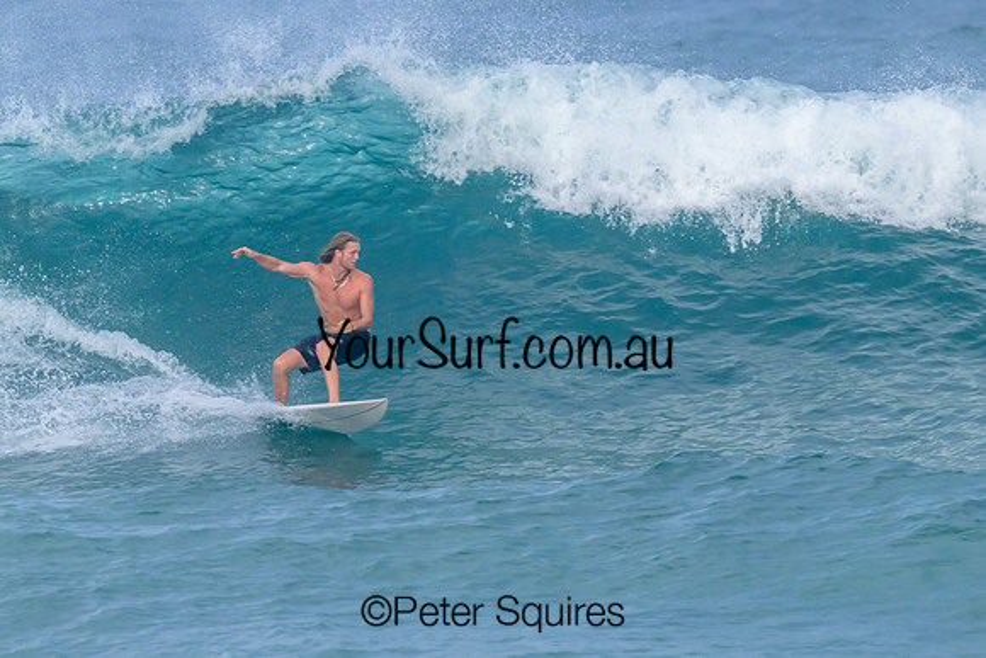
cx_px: 439
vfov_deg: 1.7
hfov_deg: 2.5
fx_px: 22192
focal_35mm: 810
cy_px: 267
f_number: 11
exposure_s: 1/1600
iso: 1250
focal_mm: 580
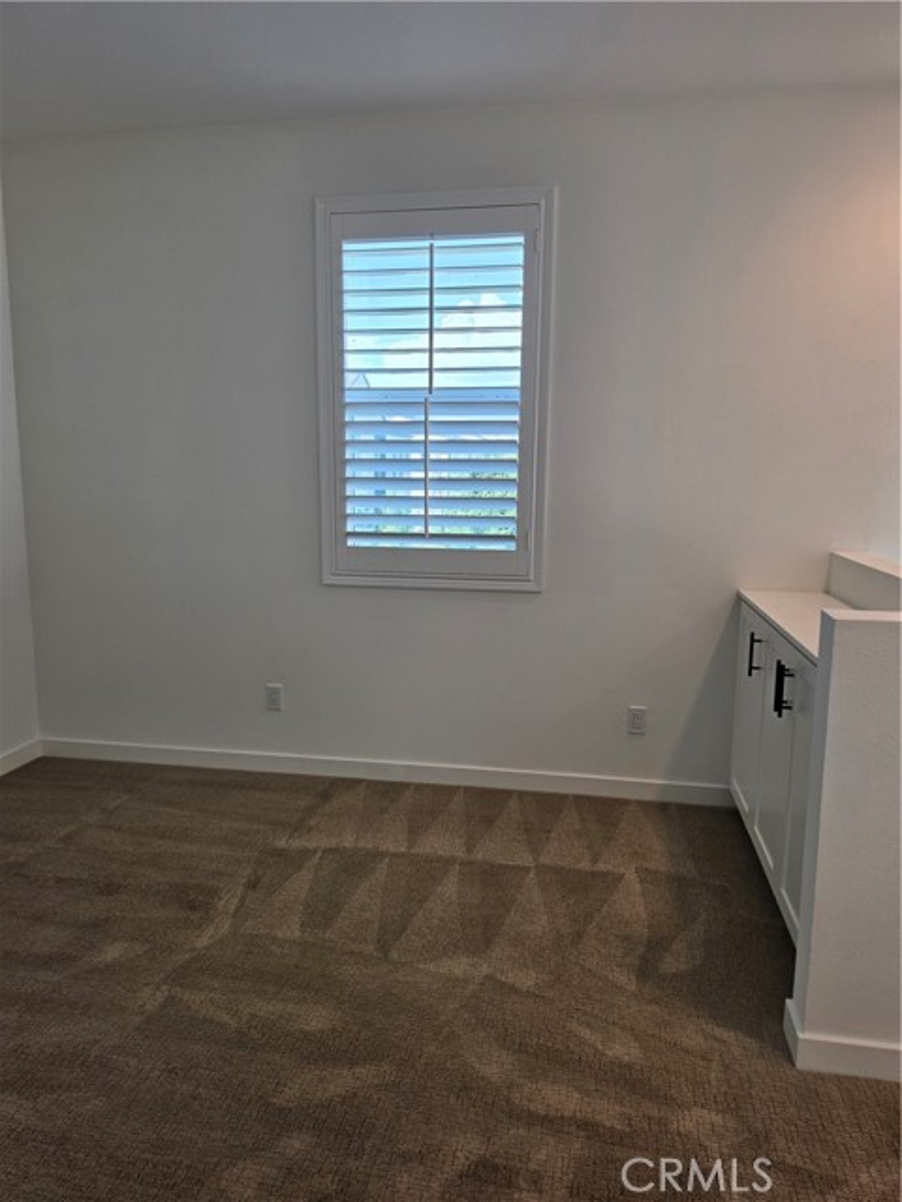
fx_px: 799
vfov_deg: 73.9
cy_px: 601
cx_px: 451
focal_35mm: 23
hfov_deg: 58.9
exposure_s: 1/359
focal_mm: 6.5
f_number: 1.4
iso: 20
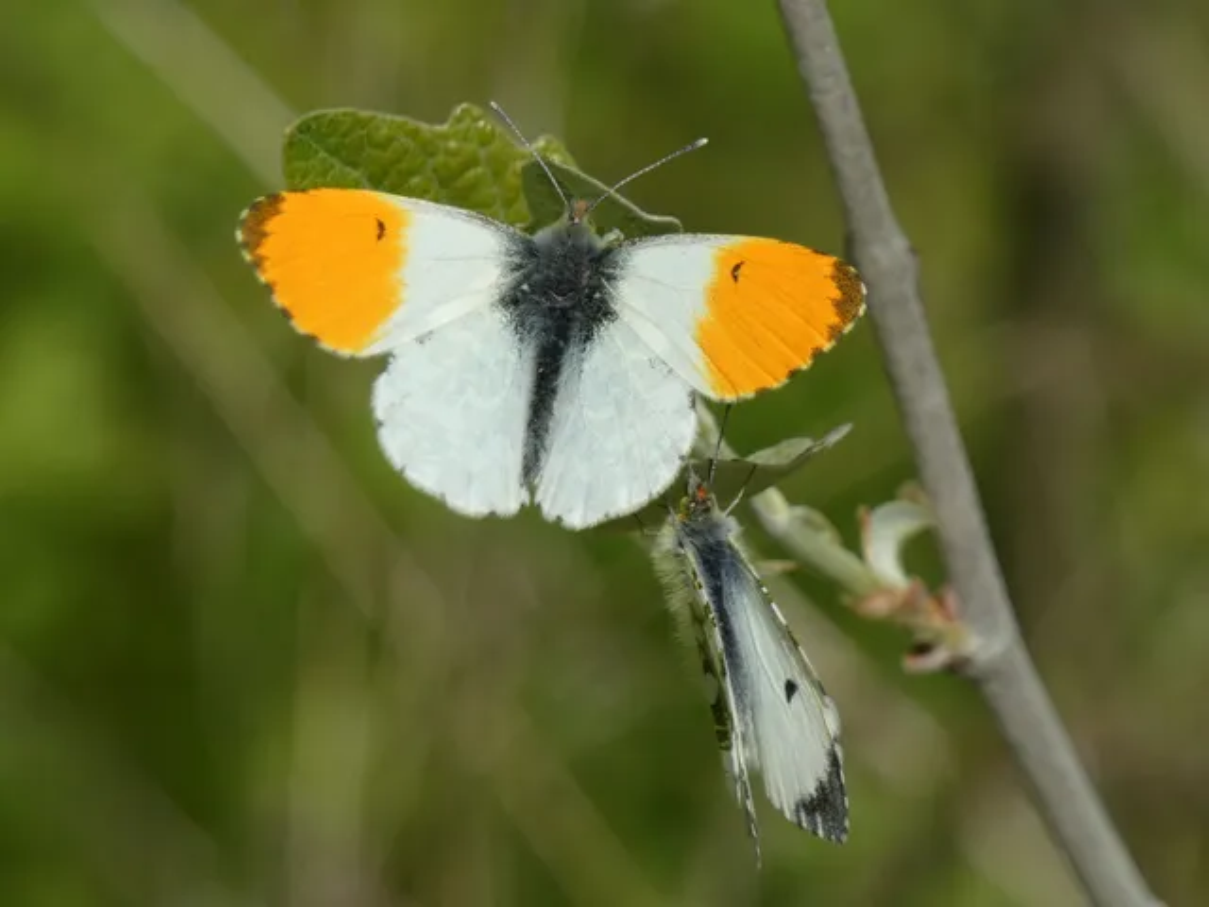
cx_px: 604
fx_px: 19174
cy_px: 454
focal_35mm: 549
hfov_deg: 3.6
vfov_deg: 2.7
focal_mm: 98.3
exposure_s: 1/200
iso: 80
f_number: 5.6
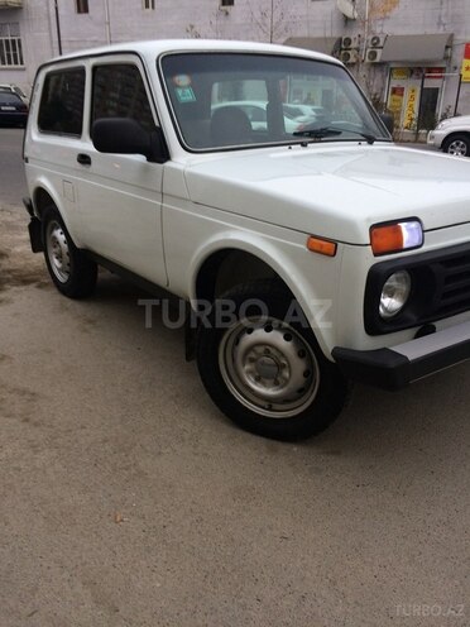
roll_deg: -0.1
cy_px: 314
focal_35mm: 29
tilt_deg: -22.5
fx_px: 525
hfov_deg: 48.2
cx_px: 235
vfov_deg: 61.7
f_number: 2.2
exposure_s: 1/100
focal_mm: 4.15
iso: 64
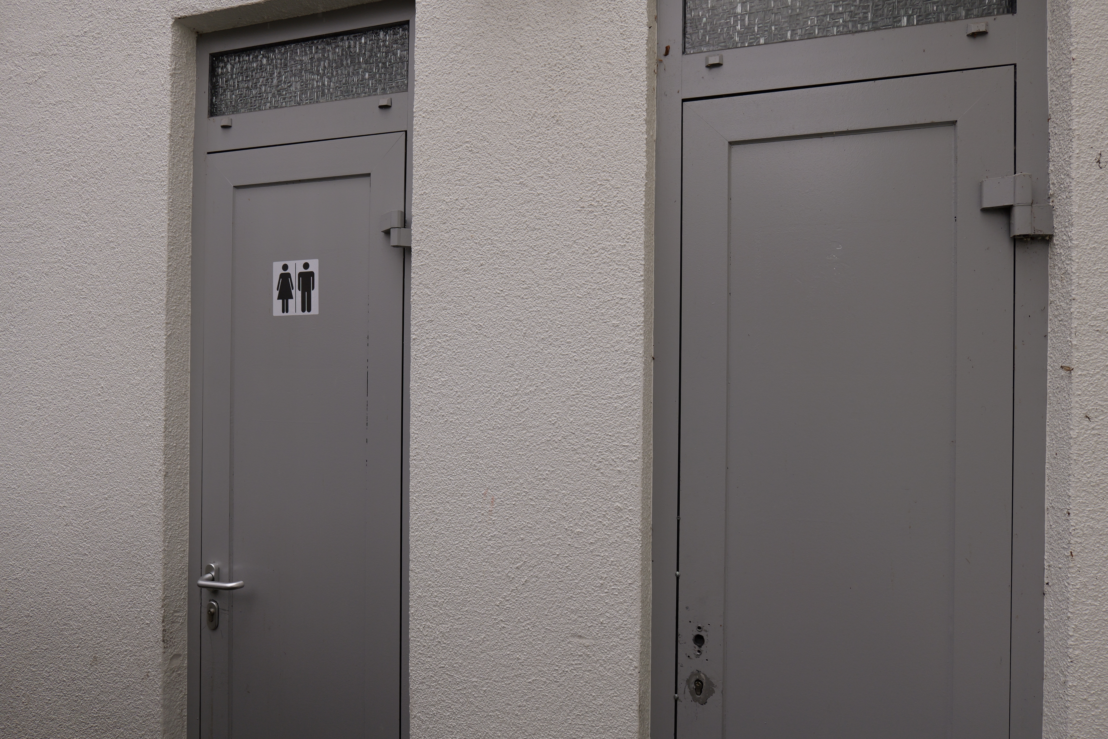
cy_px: 370
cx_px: 554
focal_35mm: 20
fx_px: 616
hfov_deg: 84.0
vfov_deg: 61.9
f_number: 4
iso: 400
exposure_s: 1/320
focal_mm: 20
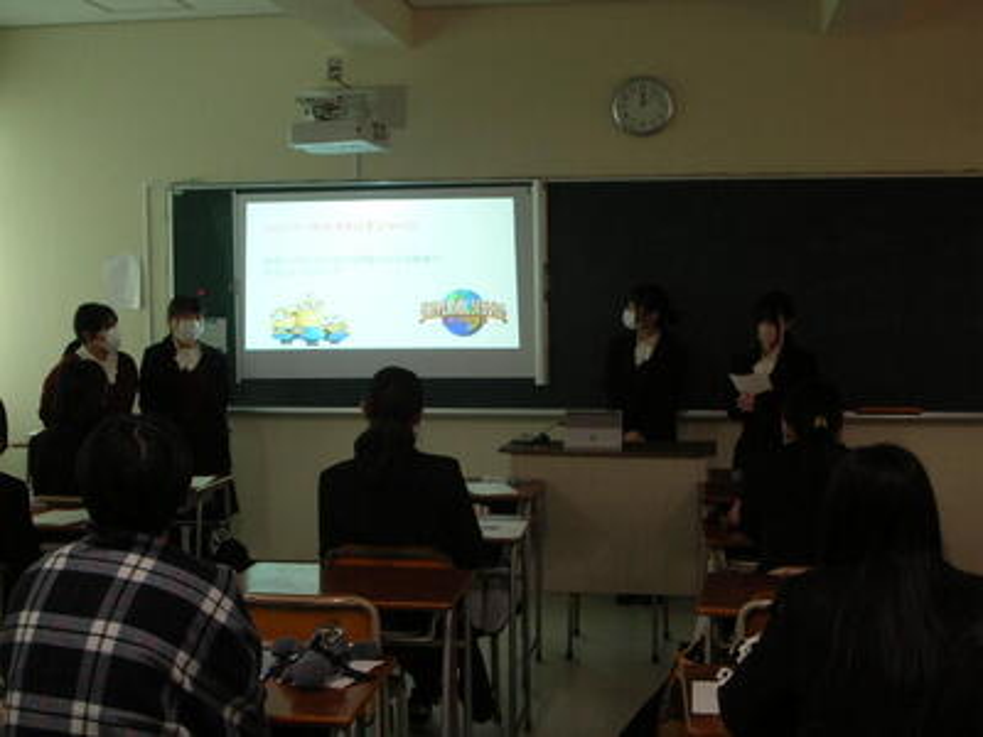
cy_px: 368
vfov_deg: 28.6
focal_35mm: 51
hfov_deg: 37.5
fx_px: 1448
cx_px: 492
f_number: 3.3
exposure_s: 1/16.7
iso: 50
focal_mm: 8.5
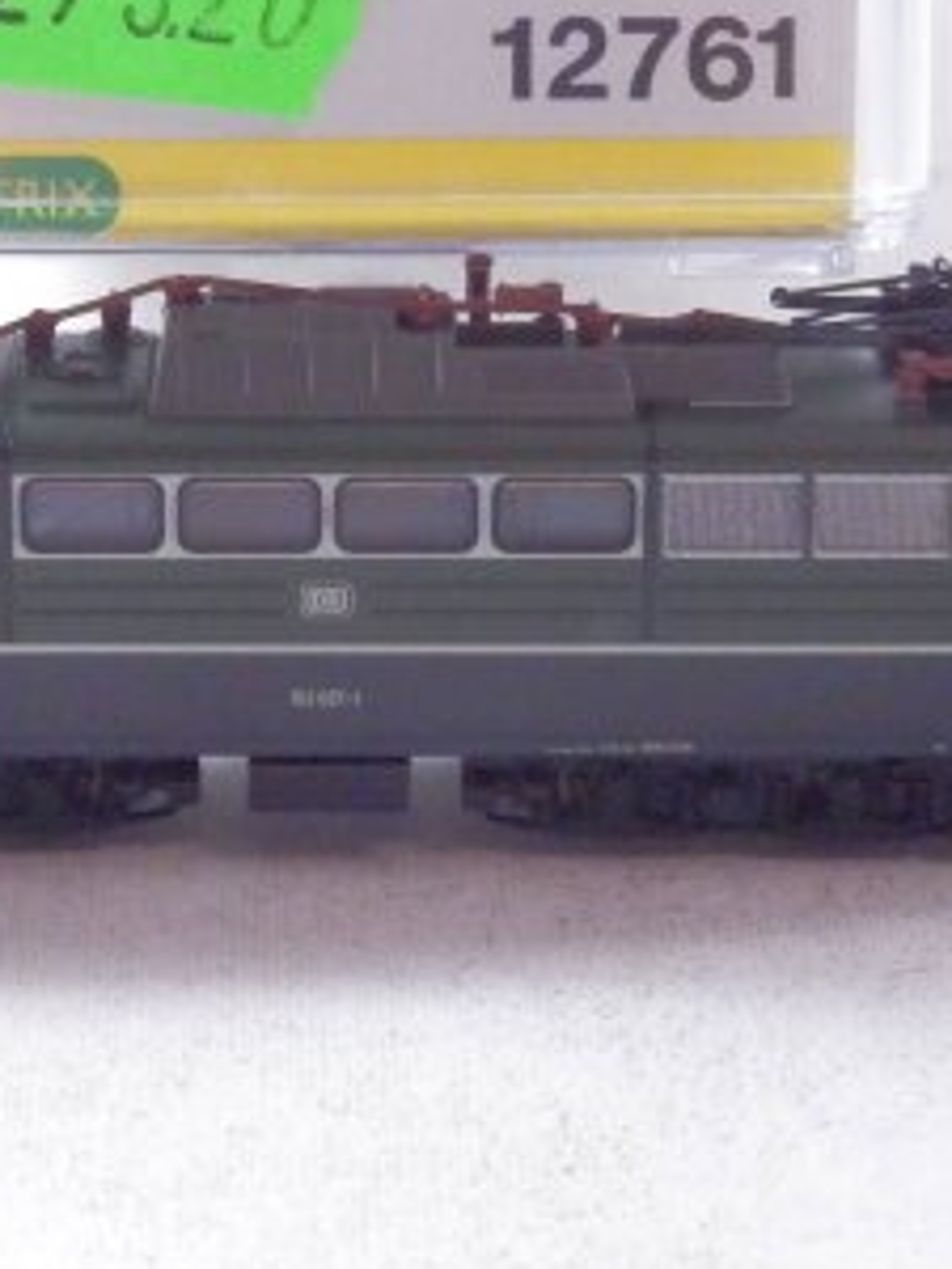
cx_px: 334
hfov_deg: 11.2
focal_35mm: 132
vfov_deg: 14.9
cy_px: 381
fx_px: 4840
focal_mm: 11.9
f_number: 4.4
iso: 1600
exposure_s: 1/160
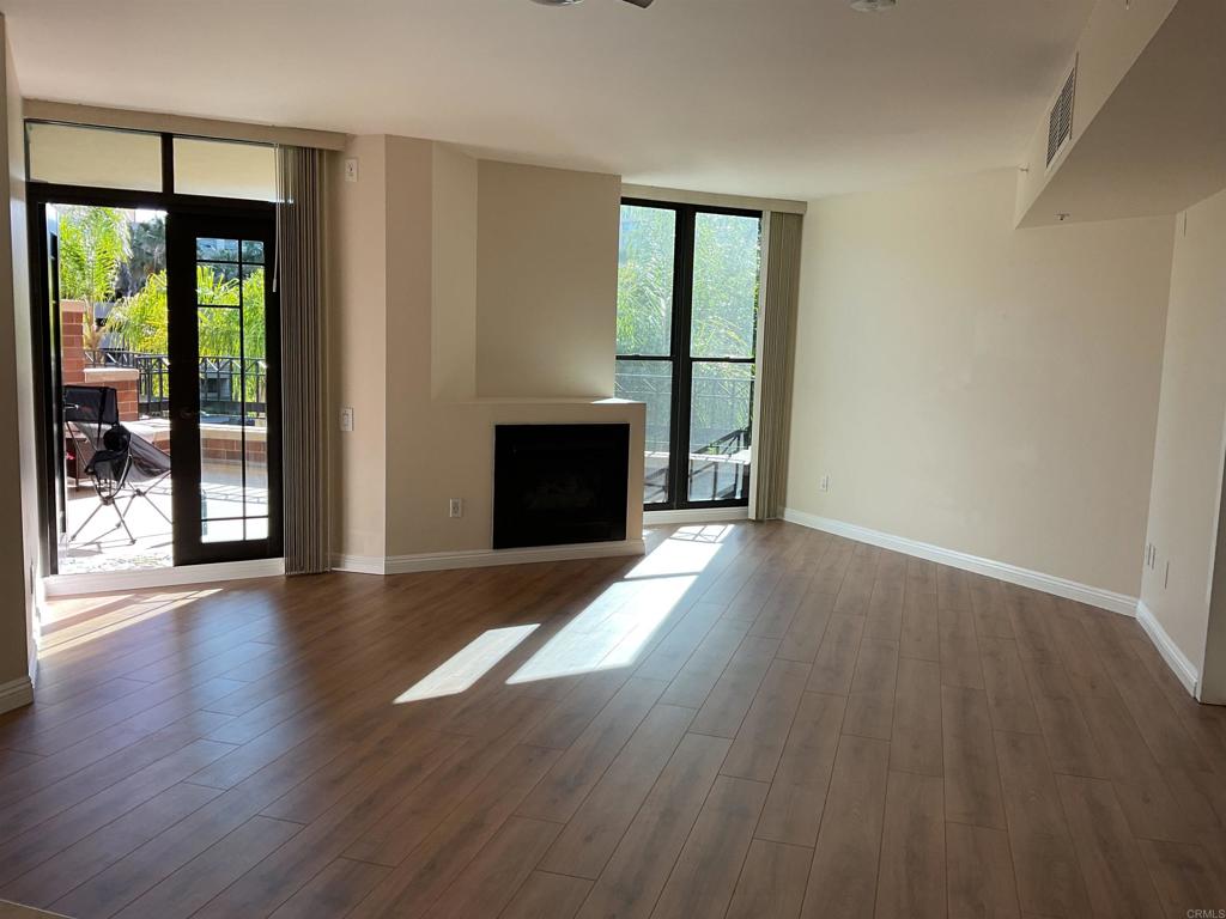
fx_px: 1027
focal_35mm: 29
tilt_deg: -8.1
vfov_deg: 48.2
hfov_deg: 61.7
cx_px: 613
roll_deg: -0.8
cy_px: 460
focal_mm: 3
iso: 16
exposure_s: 1/131
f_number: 1.8
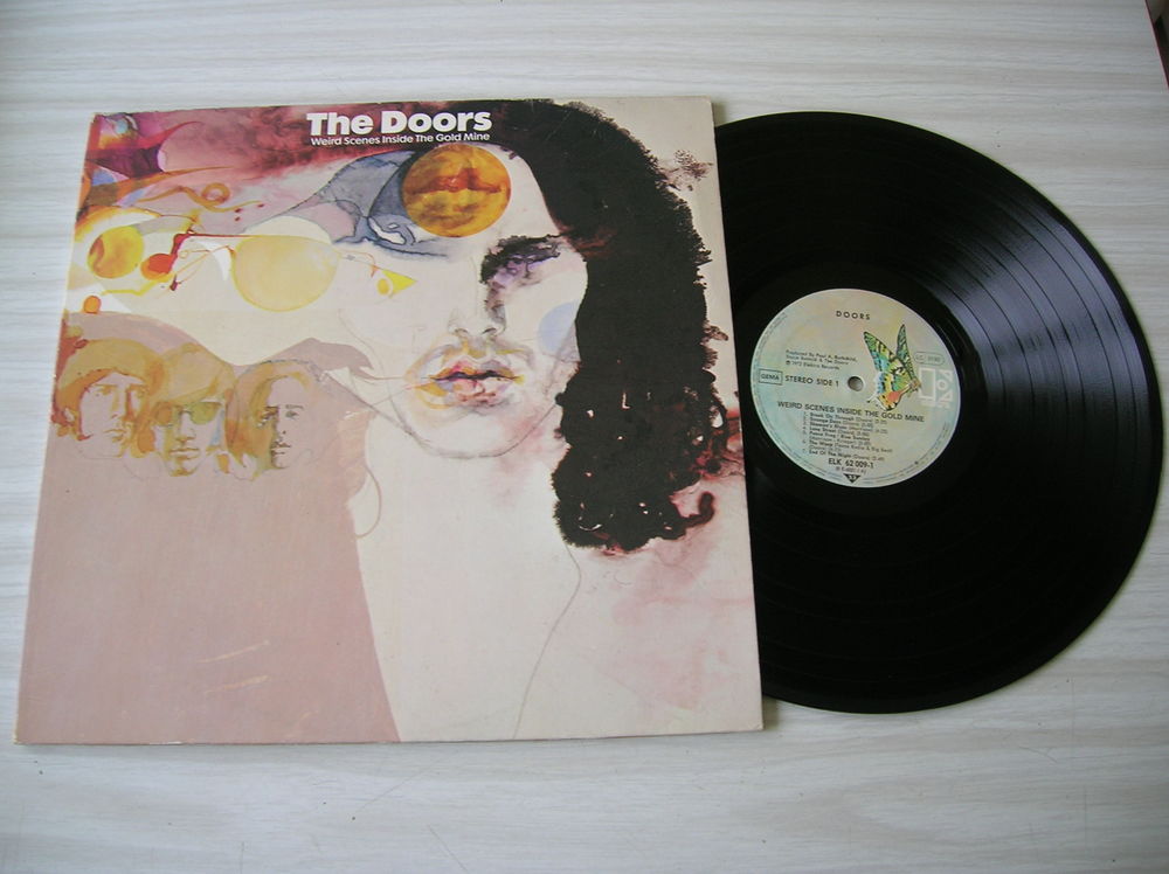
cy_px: 437
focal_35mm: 34
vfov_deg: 41.7
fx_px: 1147
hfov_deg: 54.0
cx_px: 584
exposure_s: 1/25.4
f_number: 2.9
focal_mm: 5.7
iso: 50
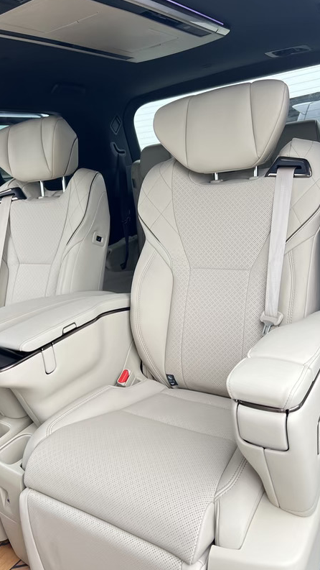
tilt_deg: -13.1
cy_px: 282
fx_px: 438
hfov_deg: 40.1
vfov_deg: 66.1
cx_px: 143
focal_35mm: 29
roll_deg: +6.8
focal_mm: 5.7
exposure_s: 1/121
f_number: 1.5
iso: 100
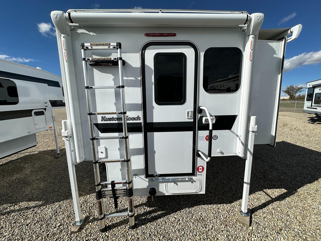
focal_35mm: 14
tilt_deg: -8.4
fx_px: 130
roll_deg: +0.7
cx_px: 160
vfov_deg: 85.7
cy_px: 120
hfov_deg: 102.1
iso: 50
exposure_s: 1/3401
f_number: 2.2
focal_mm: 2.22
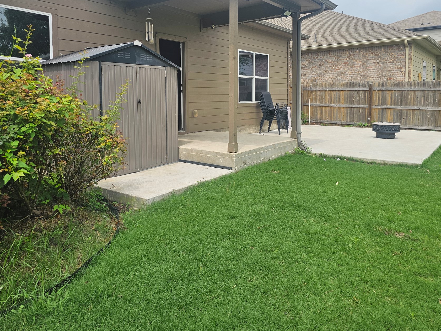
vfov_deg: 49.4
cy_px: 132
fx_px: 357
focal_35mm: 28
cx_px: 202
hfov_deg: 63.3
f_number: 1.7
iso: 32
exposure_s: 1/2000
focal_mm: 6.3
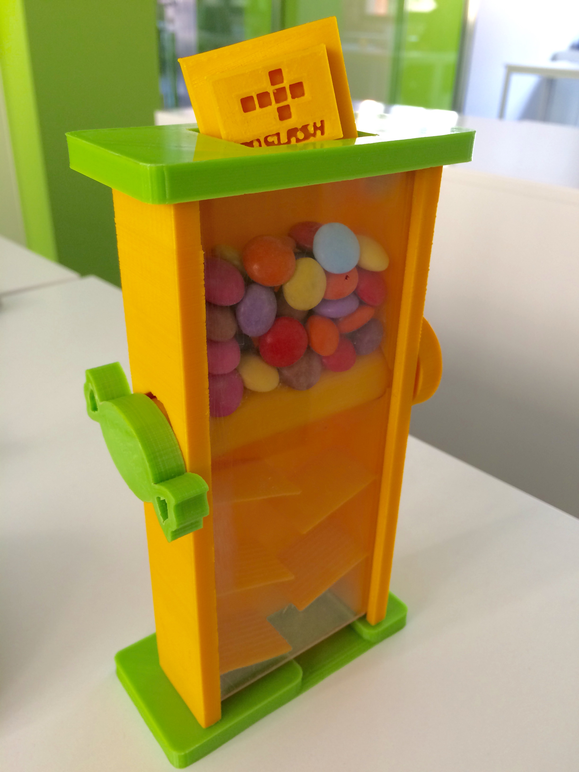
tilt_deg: -30.6
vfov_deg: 61.7
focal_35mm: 29
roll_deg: -0.4
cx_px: 290
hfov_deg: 48.2
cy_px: 386
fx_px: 647
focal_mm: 4.15
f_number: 2.2
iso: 80
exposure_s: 1/30
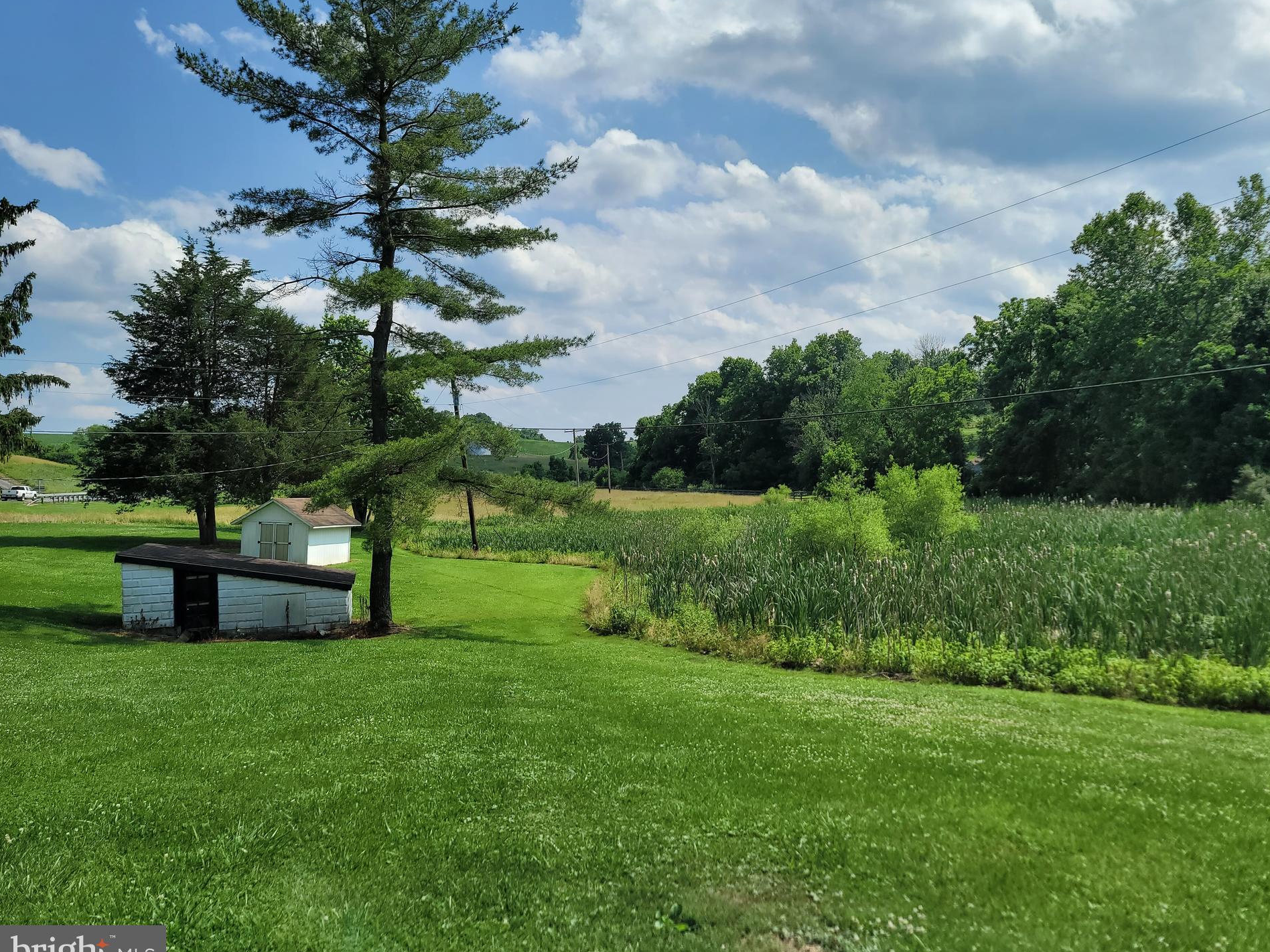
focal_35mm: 27
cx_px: 685
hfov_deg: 65.2
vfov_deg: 51.4
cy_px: 466
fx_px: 991
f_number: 1.8
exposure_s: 1/1567
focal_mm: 7
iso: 20
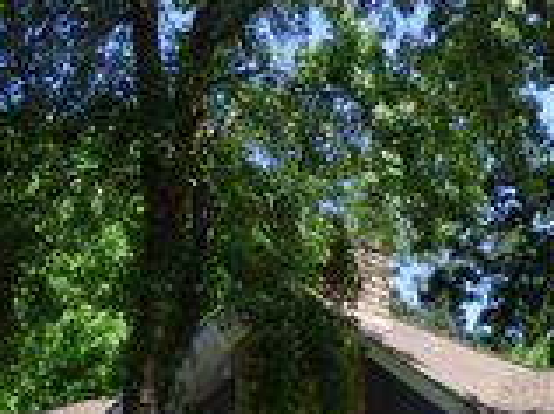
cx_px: 291
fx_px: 2077
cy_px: 563
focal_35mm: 130
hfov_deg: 15.2
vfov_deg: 11.1
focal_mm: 7.07
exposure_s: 1/400
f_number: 3.6
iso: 100
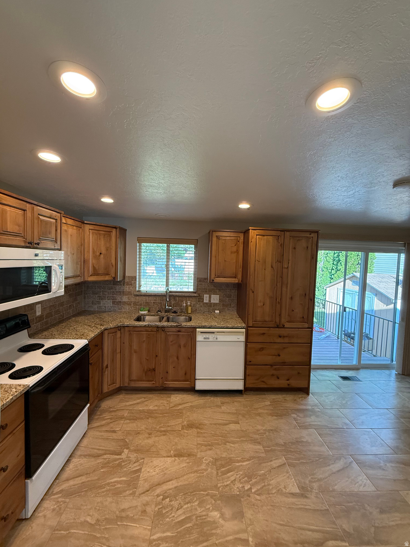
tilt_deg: -3.1
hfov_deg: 85.7
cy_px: 274
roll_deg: -2.4
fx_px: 221
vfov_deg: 102.1
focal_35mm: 14
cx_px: 205
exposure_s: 1/120
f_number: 2.2
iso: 320
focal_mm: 2.22
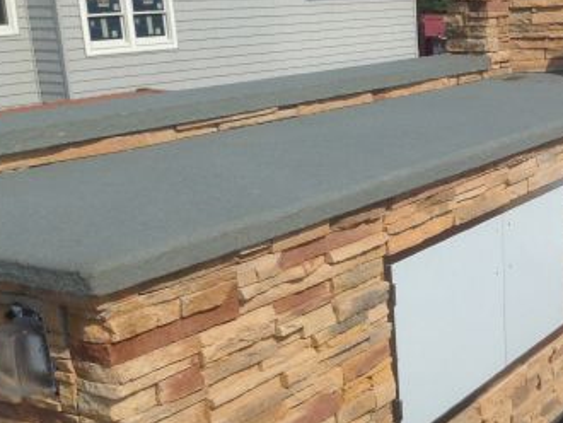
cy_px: 317
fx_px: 1042
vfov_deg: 22.7
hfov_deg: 28.9
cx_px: 520
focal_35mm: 64
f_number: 2.4
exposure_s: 1/2710
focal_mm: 4.12
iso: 50
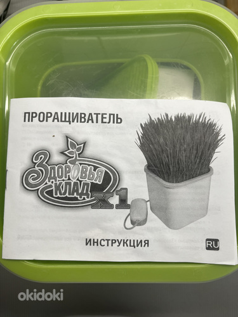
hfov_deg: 53.1
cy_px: 158
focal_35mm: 26
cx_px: 119
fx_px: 238
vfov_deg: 67.3
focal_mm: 5.1
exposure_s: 1/166
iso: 40
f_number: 1.6
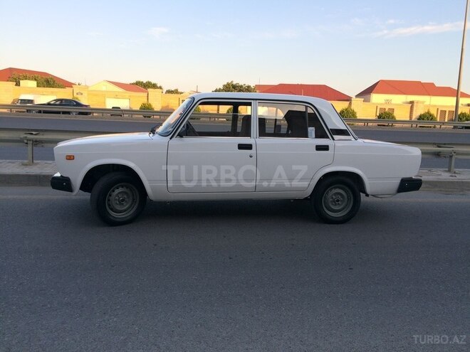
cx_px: 235
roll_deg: -1.9
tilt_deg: -8.7
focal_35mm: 29
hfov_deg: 61.7
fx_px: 394
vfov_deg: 48.2
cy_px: 176
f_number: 2.2
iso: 32
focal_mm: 4.15
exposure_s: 1/334
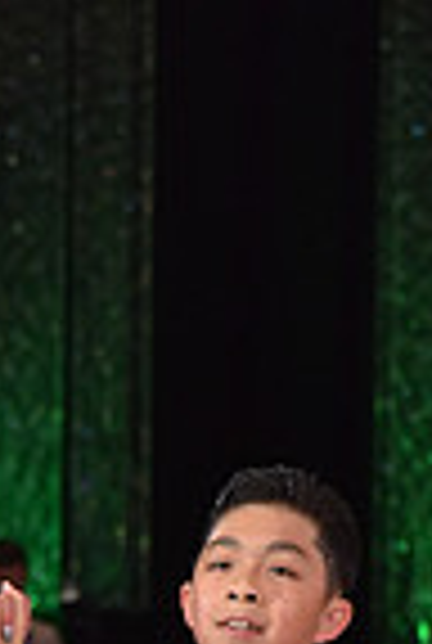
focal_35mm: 425
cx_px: -164
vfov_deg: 4.8
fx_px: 7613
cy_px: 1229
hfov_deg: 3.2
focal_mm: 105
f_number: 5.6
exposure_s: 1/250
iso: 1600
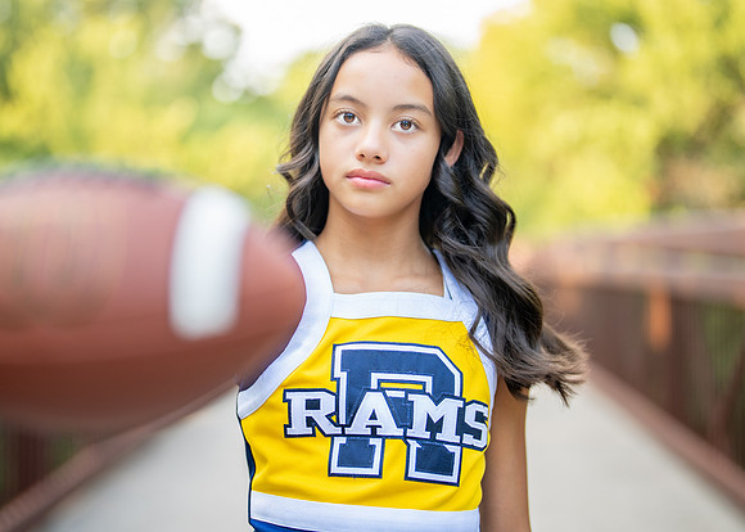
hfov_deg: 33.2
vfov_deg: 24.1
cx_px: 326
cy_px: 263
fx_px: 1247
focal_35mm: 59
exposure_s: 1/500
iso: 200
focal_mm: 50
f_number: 1.2
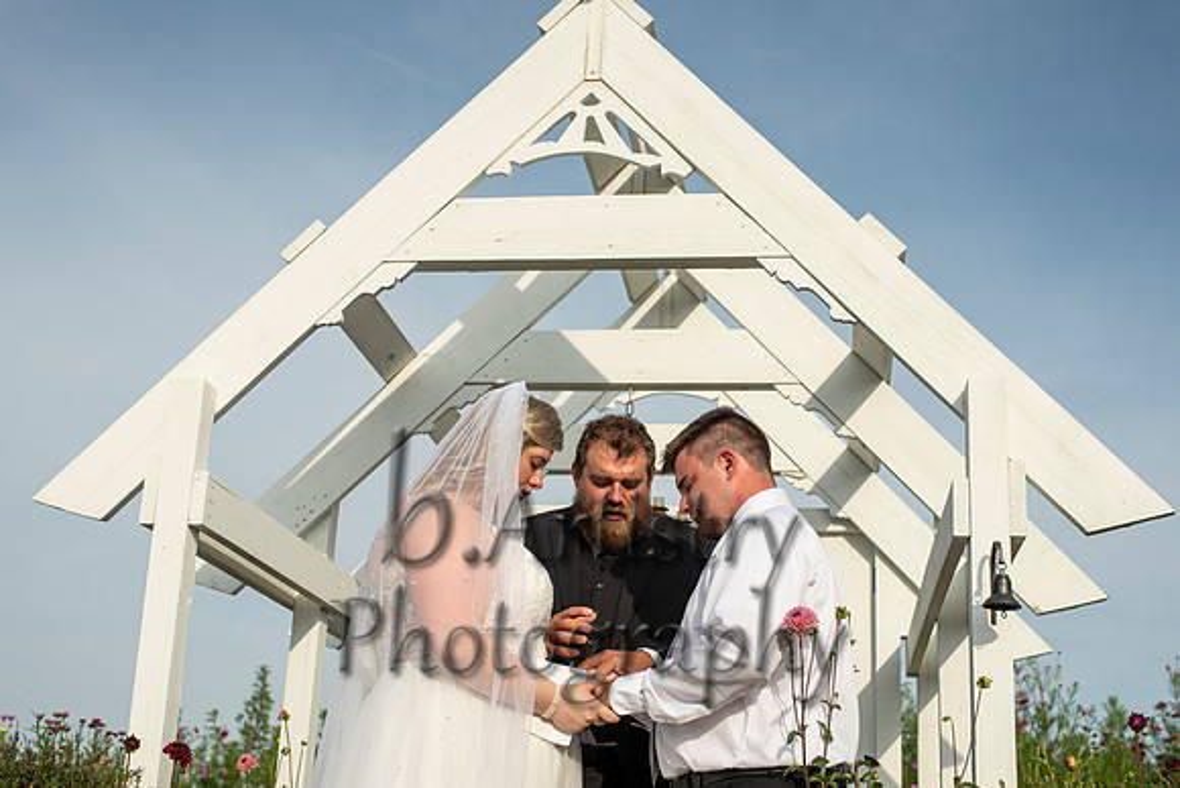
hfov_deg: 40.5
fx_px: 1600
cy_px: 375
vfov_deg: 27.6
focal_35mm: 49
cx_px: 551
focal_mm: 45
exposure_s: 1/1600
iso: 160
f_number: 5
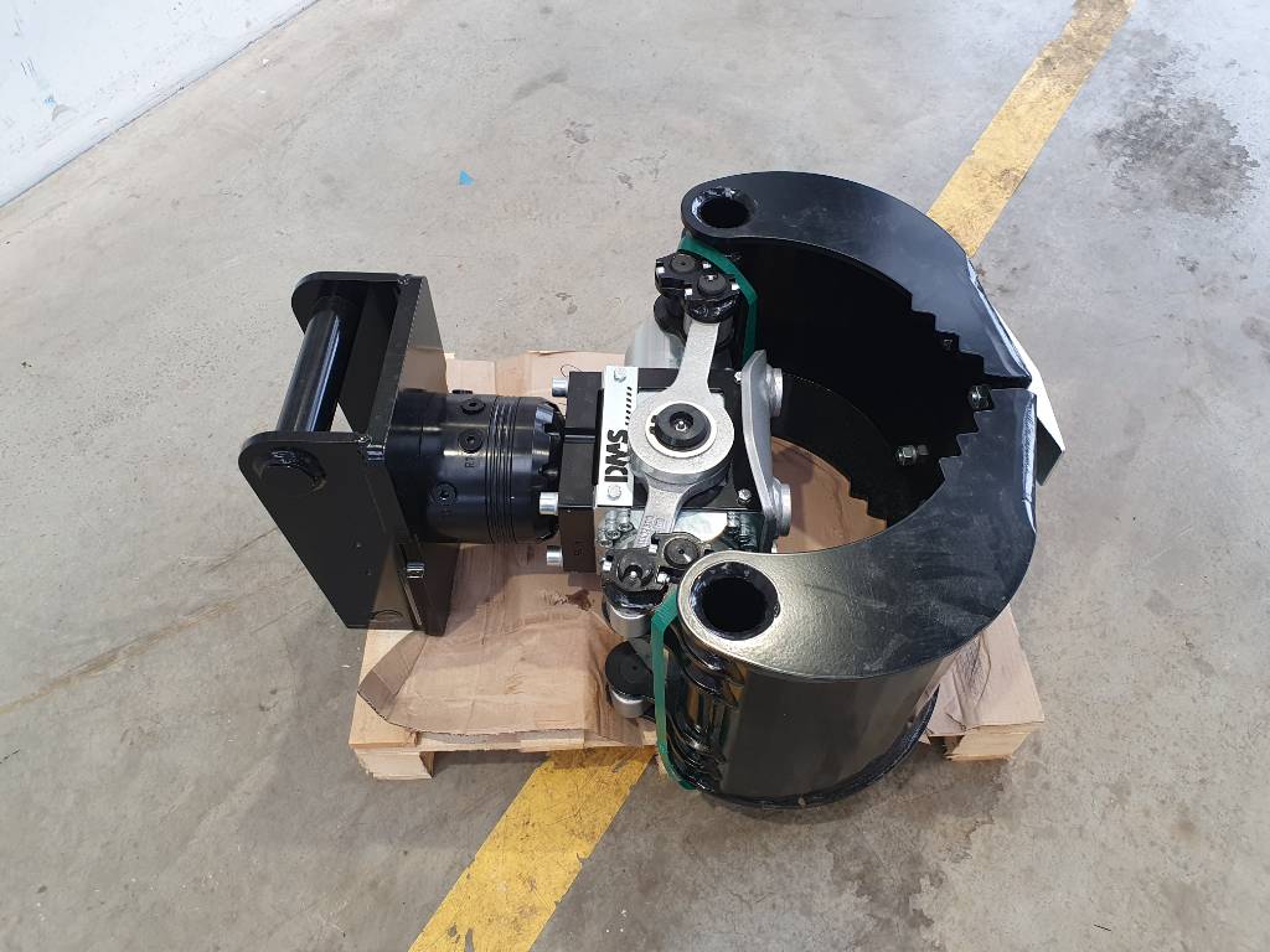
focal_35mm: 26
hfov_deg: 67.3
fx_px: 954
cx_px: 635
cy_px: 476
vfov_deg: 53.1
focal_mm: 4.32
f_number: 2.4
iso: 100
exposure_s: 1/100
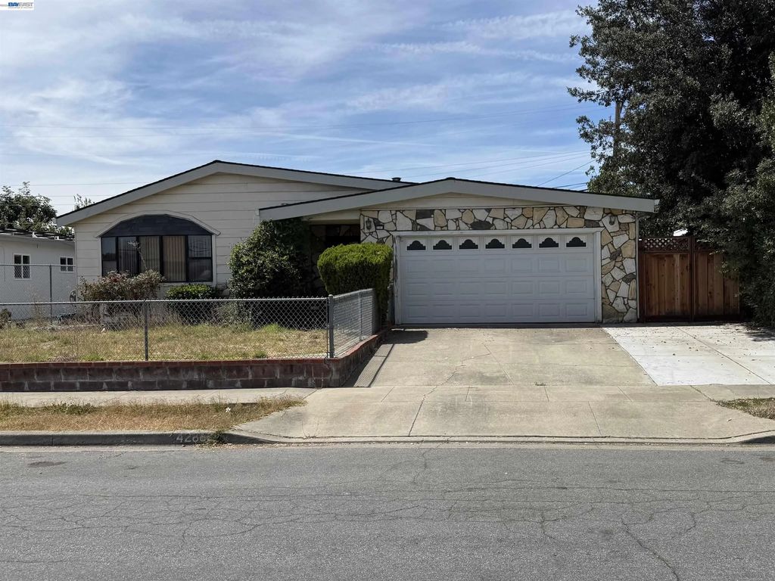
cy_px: 290
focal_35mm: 24
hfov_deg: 71.6
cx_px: 388
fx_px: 537
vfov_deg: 56.8
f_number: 1.78
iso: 80
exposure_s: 1/7353
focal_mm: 6.76
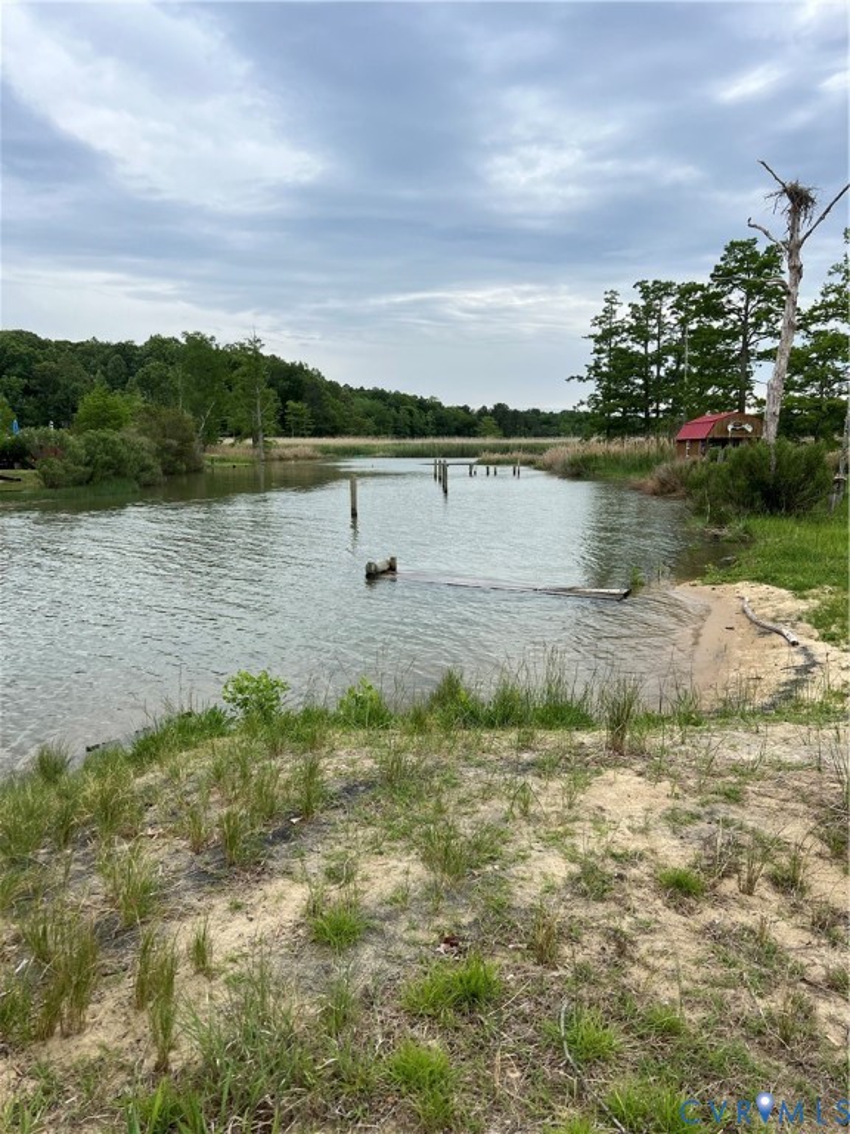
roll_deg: +0.8
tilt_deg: -6.3
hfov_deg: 53.1
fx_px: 851
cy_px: 567
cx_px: 425
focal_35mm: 26
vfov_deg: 67.3
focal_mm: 5.7
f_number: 1.5
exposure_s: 1/3571
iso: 50
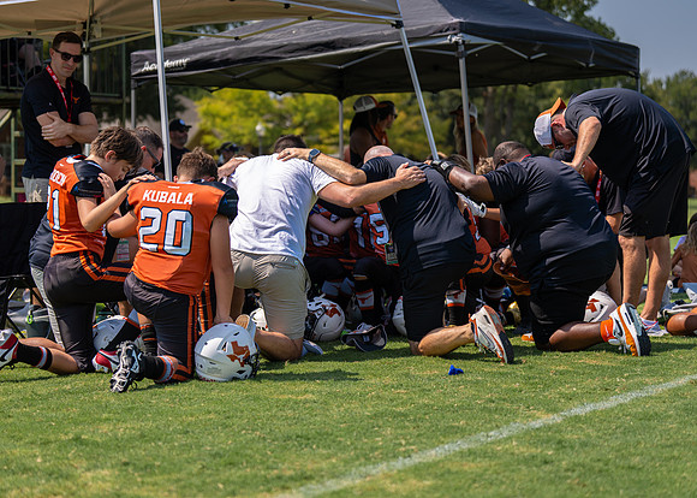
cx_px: 308
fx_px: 1643
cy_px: 226
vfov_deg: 17.2
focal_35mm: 83
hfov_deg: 23.9
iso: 125
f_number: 2.8
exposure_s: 1/2000
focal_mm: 70
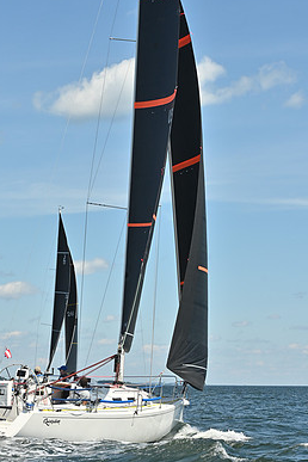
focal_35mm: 105
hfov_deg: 13.0
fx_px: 1347
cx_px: 119
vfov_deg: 19.4
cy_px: 170
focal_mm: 70
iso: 250
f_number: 7.1
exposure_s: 1/1250
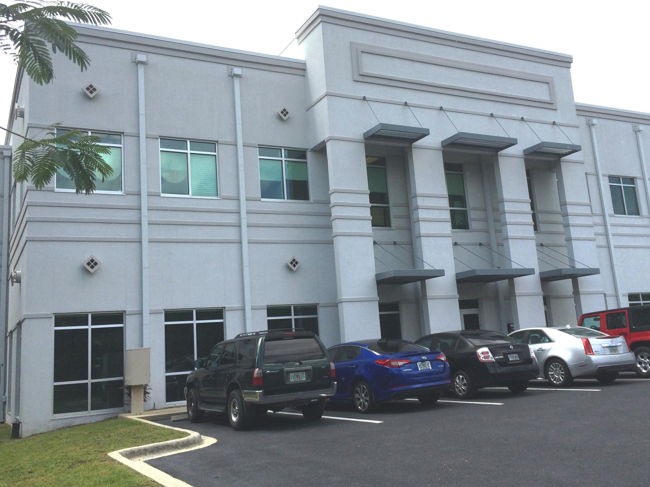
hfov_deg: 52.6
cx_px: 346
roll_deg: +1.1
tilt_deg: +9.8
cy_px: 221
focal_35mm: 35
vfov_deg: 40.7
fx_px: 657
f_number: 2.2
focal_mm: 4.15
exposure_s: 1/3425
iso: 32
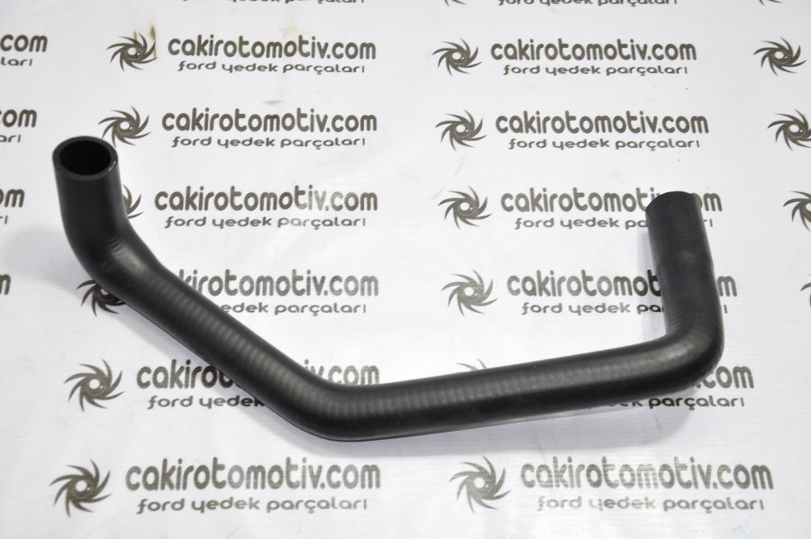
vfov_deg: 23.7
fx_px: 1283
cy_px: 270
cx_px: 406
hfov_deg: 35.1
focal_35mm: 57
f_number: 4.5
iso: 200
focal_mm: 38
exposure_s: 1/15
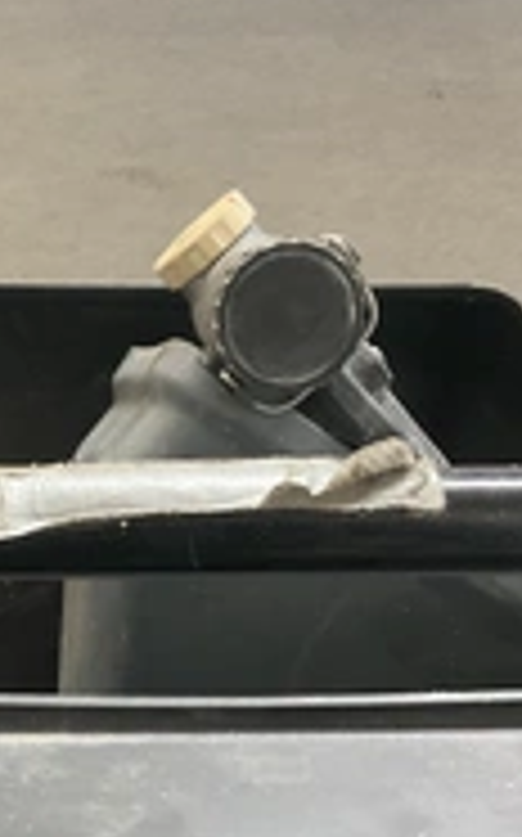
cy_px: 662
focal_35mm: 66
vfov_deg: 30.4
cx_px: 63
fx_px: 1505
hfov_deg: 19.4
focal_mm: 3
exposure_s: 1/30
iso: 500
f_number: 1.8
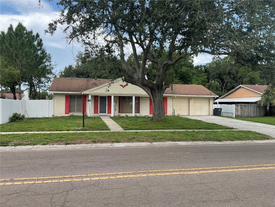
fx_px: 230
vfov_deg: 48.2
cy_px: 104
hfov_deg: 61.7
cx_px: 138
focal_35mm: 29
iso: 16
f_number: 1.8
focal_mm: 3
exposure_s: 1/650
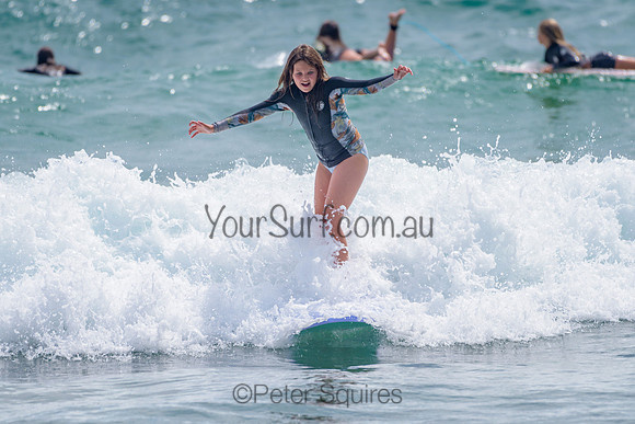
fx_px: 10375
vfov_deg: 2.3
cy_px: 246
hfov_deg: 3.5
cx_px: 340
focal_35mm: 588
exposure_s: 1/2000
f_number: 5.6
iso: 80
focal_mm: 480
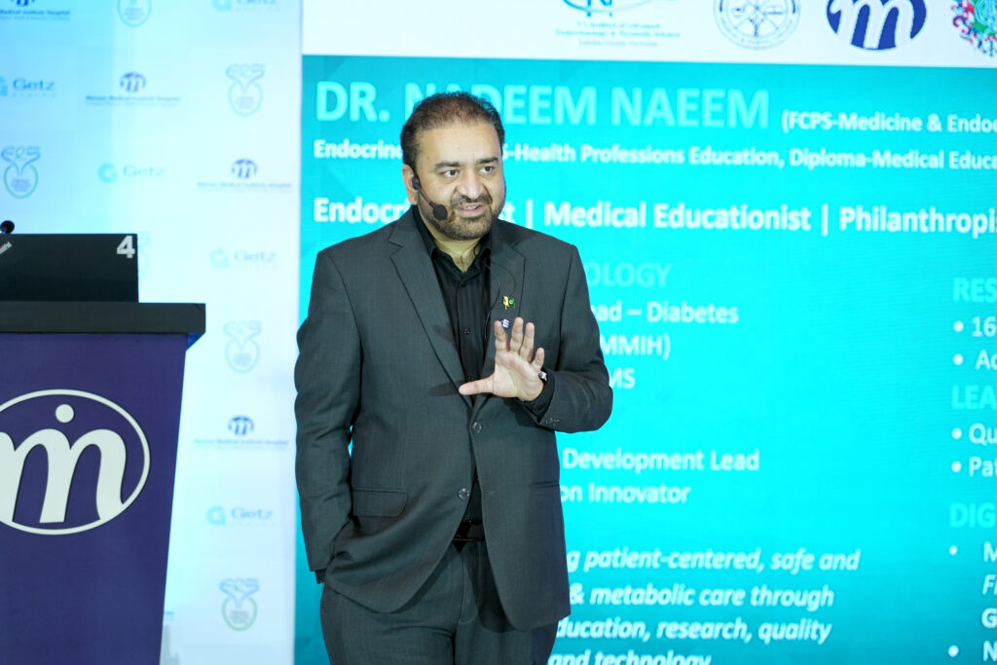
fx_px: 2908
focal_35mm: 105
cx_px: 498
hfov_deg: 19.5
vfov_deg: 13.0
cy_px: 332
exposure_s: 1/100
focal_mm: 105
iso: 1600
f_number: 4
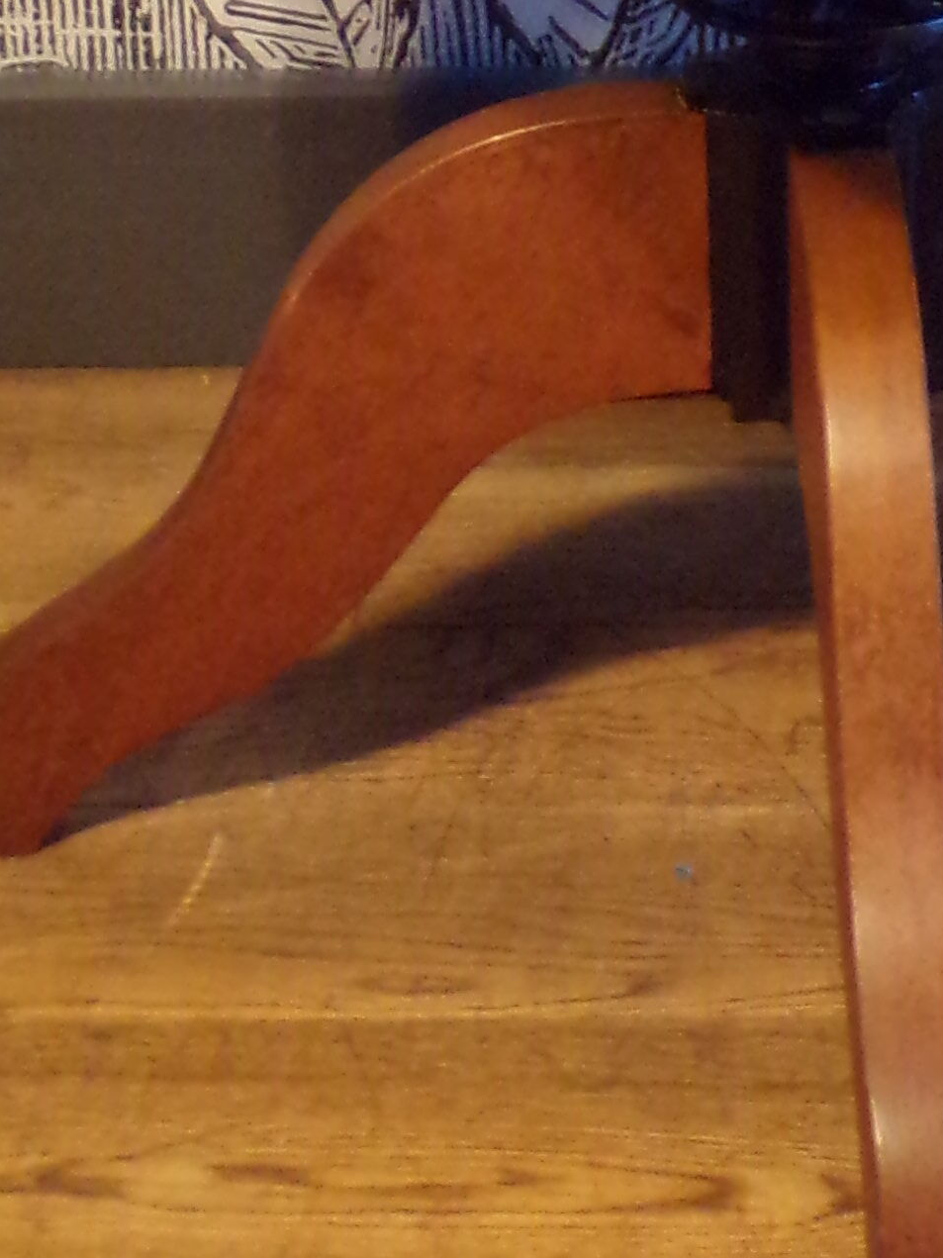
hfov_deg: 12.7
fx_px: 4214
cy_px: -444
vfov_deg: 16.0
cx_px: 791
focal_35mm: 116
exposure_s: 1/9
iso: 400
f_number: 3.2
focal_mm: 5.8
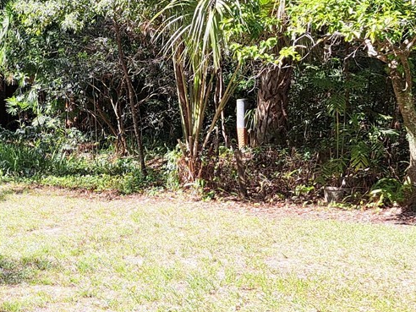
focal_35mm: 78
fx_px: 937
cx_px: 18
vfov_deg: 18.7
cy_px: 249
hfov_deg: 24.1
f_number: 1.8
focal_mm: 5.23
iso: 50
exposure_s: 1/318
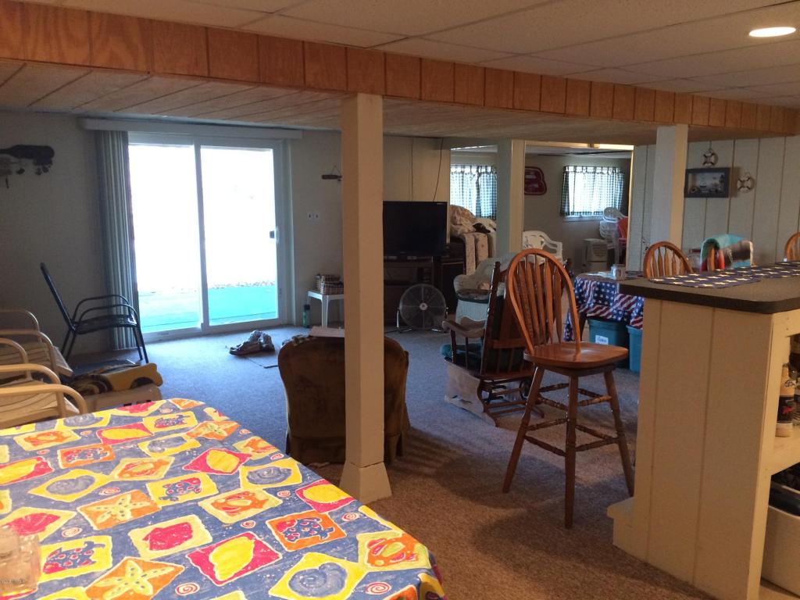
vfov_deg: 48.2
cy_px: 300
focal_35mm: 29
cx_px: 400
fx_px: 670
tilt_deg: -9.9
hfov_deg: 61.7
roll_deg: +0.6
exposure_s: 1/30
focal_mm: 4.15
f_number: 2.2
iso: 200
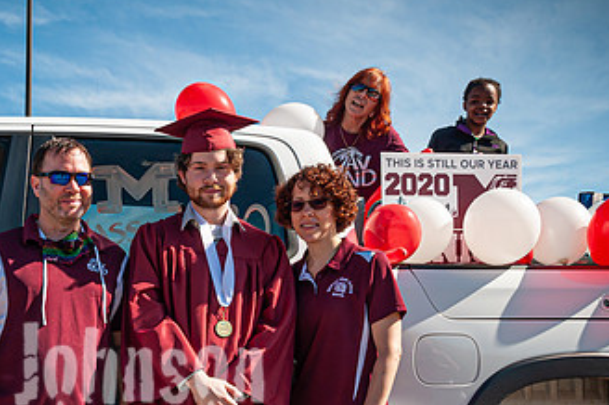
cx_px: 149
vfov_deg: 25.2
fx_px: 896
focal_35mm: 53
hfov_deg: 36.6
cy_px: 302
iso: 200
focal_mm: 20
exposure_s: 1/320
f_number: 9
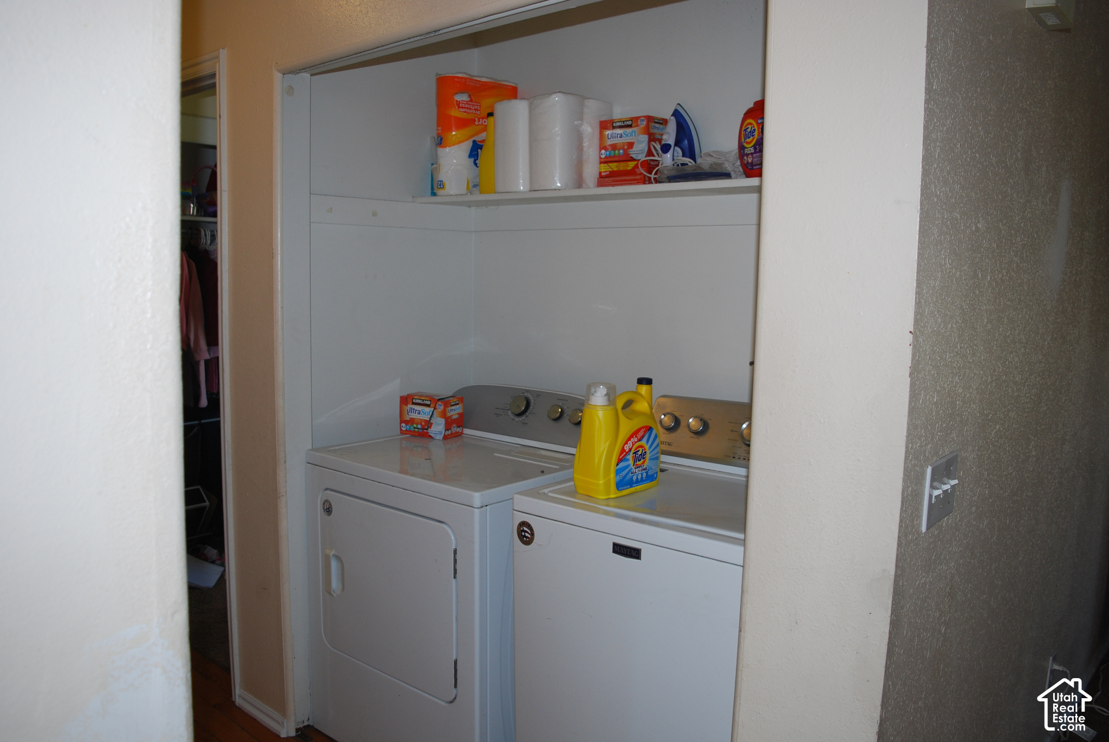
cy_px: 371
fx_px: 833
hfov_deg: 67.3
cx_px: 554
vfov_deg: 48.1
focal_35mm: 27
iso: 200
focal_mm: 18
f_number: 3.5
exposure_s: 1/60
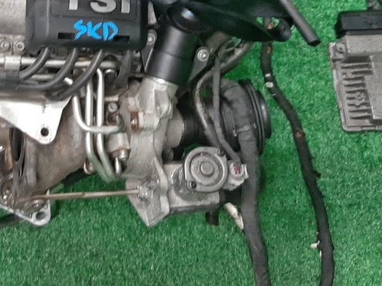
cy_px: 5
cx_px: 69
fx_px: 827
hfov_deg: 25.5
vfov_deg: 19.1
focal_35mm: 75
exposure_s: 1/50
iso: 158
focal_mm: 3.93
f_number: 1.7
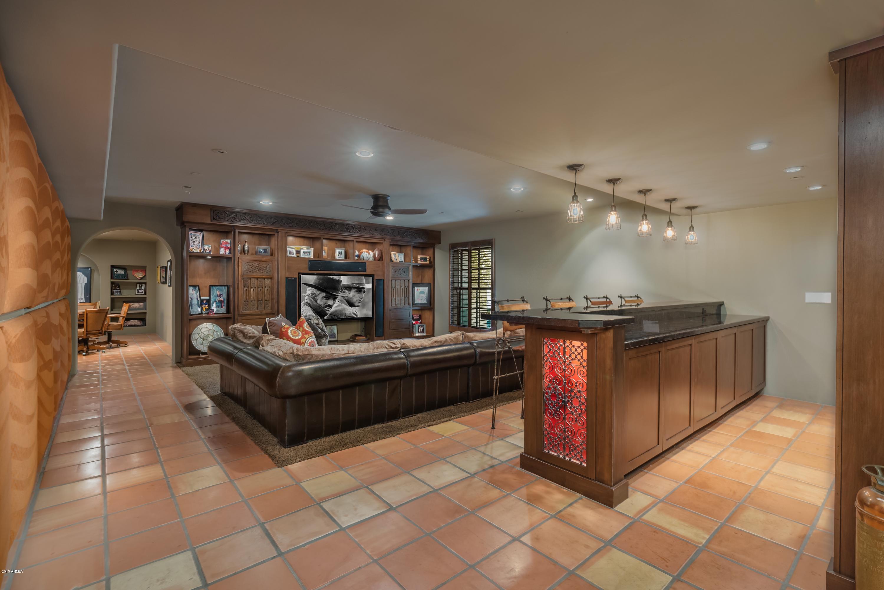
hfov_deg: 96.7
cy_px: 295
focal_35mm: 16
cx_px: 442
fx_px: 393
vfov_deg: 73.7
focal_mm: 16
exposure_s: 1/15
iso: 1000
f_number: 8
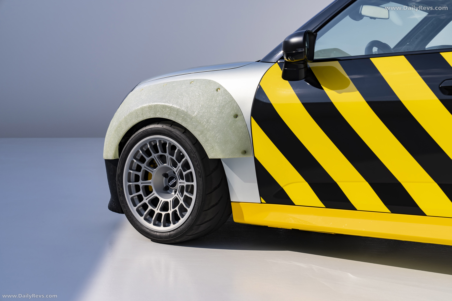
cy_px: 150
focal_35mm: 59
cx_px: 226
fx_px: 741
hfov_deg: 33.9
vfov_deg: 23.0
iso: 100
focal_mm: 59
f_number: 7.1
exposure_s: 1/160
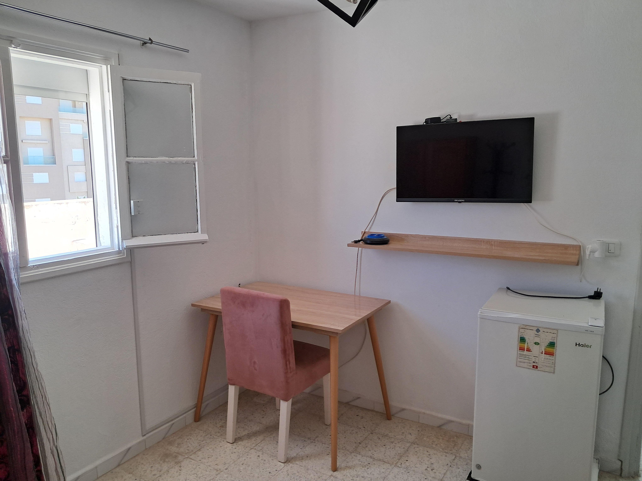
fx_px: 501
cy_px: 240
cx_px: 321
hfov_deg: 65.3
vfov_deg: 51.4
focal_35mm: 27
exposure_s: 1/120
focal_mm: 4
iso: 50
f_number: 1.8
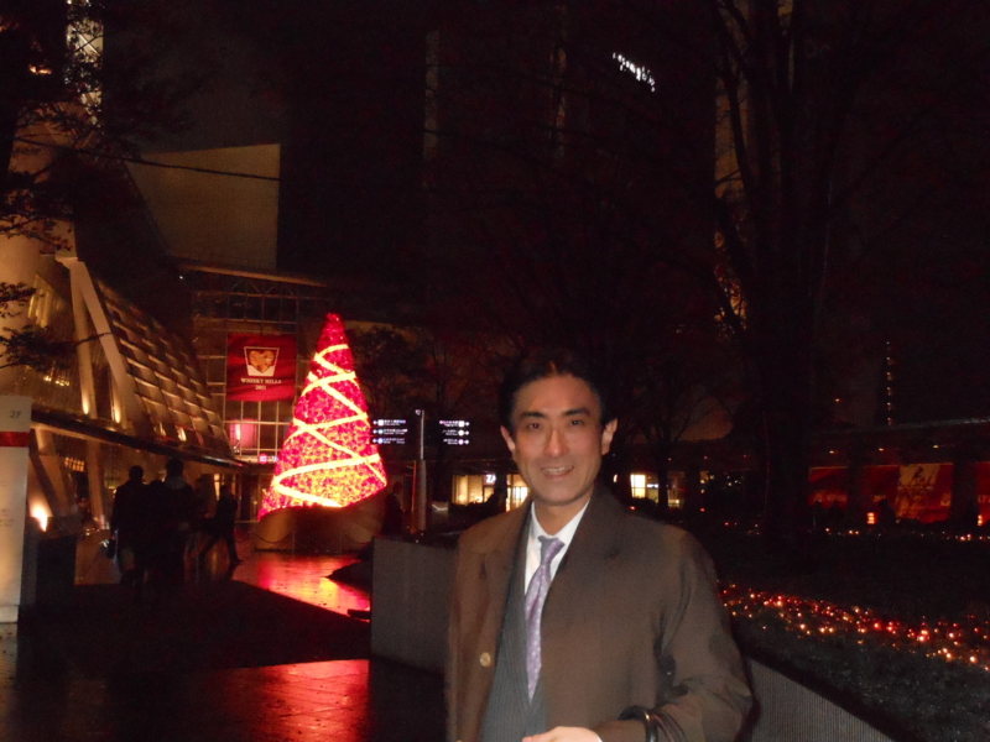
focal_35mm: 45
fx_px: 1287
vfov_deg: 32.2
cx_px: 495
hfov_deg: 42.1
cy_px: 371
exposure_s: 1/30
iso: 1600
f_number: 4.6
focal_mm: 8.1
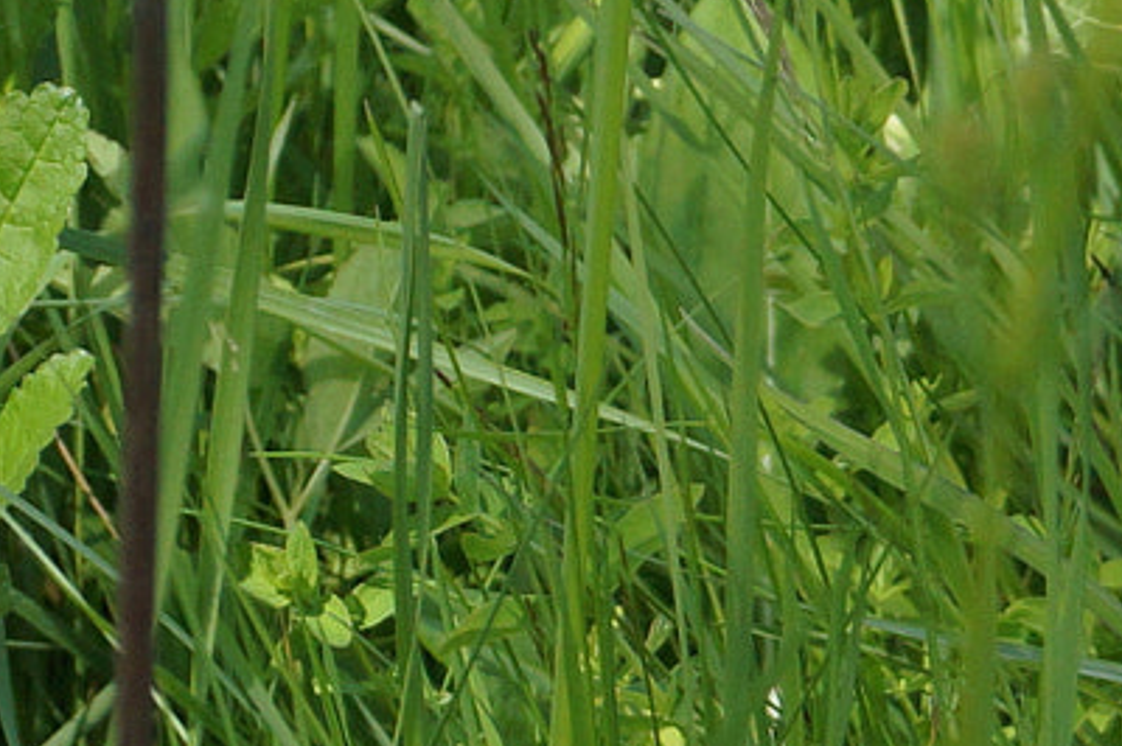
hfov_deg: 6.2
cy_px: 348
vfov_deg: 4.2
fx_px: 10276
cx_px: 1638
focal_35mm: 330
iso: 800
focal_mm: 55
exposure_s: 1/2000
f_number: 5.6
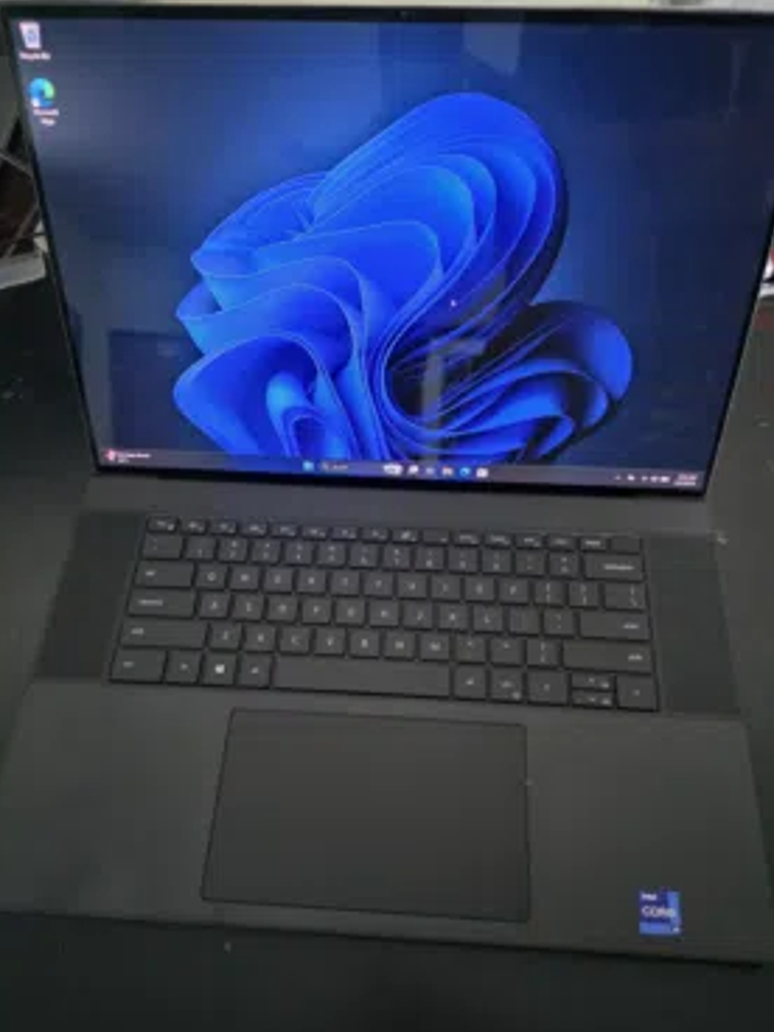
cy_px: 550
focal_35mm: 25
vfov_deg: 69.3
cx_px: 387
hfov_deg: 54.9
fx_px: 745
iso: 1600
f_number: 1.7
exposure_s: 1/100
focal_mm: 6.3
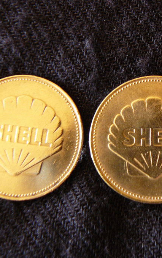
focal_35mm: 56
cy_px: 129
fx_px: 395
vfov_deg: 36.3
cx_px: 156
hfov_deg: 22.4
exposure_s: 1/8
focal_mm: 6
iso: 200
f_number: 2.8
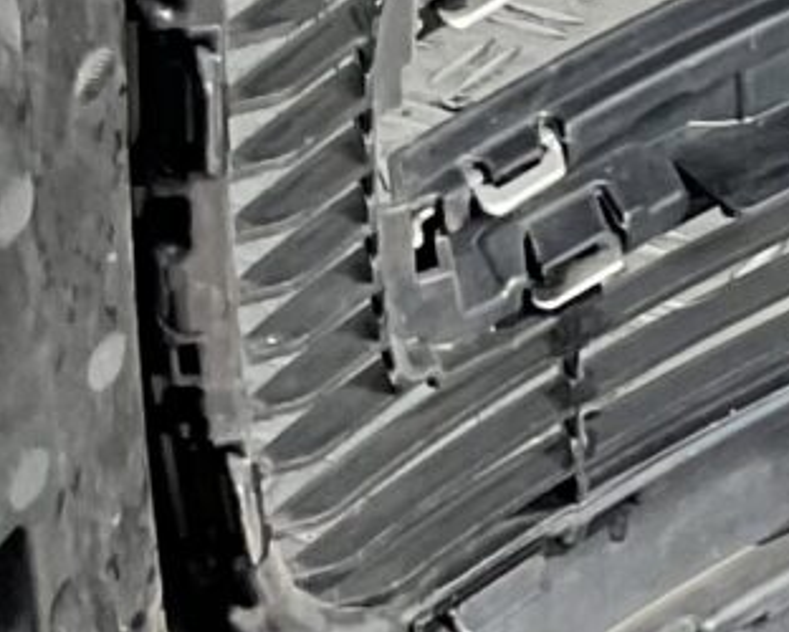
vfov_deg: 6.7
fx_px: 5421
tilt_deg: -29.1
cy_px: 109
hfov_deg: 7.5
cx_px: 2182
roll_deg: -8.3
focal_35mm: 232
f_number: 1.8
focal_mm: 3
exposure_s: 1/220
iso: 16
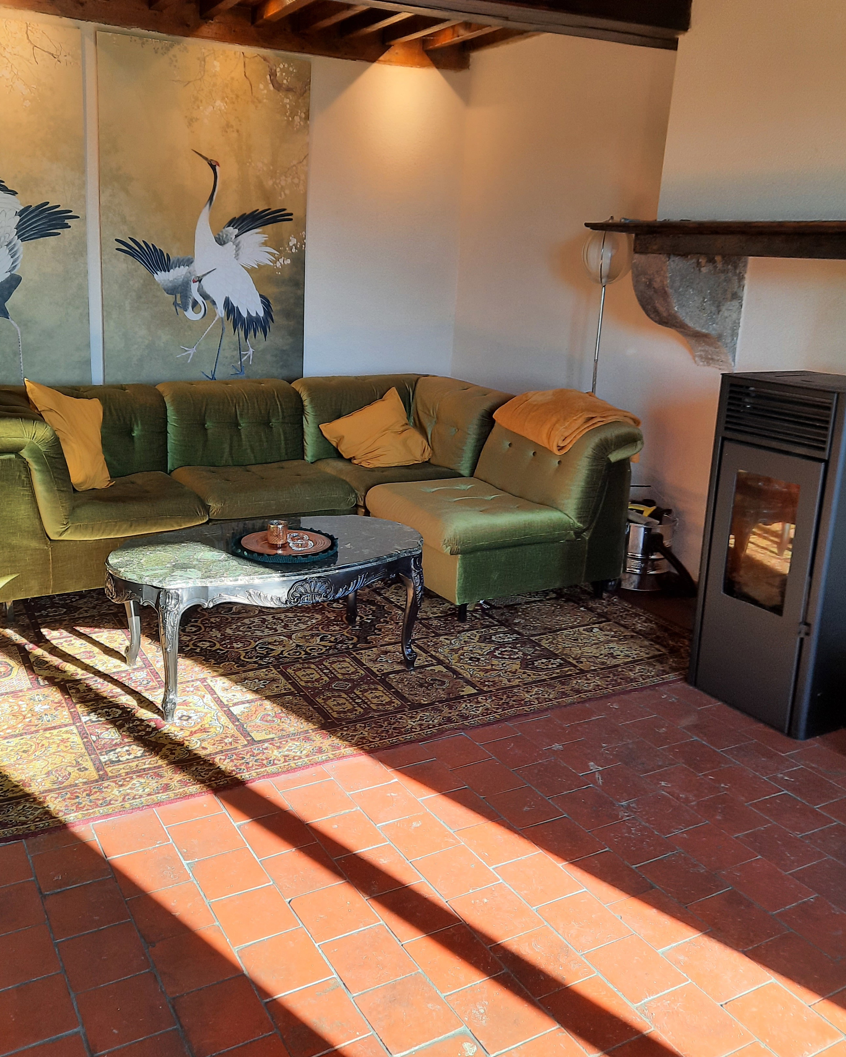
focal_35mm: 30
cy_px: 455
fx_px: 939
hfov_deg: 48.4
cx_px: 364
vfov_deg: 58.5
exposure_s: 1/60
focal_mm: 4.6
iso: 64
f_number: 2
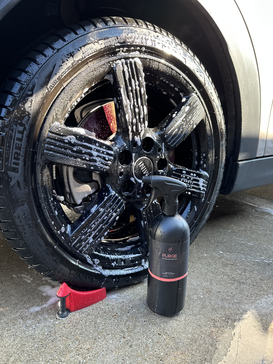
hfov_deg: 56.8
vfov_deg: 71.6
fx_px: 252
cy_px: 182
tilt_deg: -12.7
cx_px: 136
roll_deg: +0.1
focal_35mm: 24
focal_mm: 6.86
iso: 80
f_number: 1.78
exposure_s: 1/148
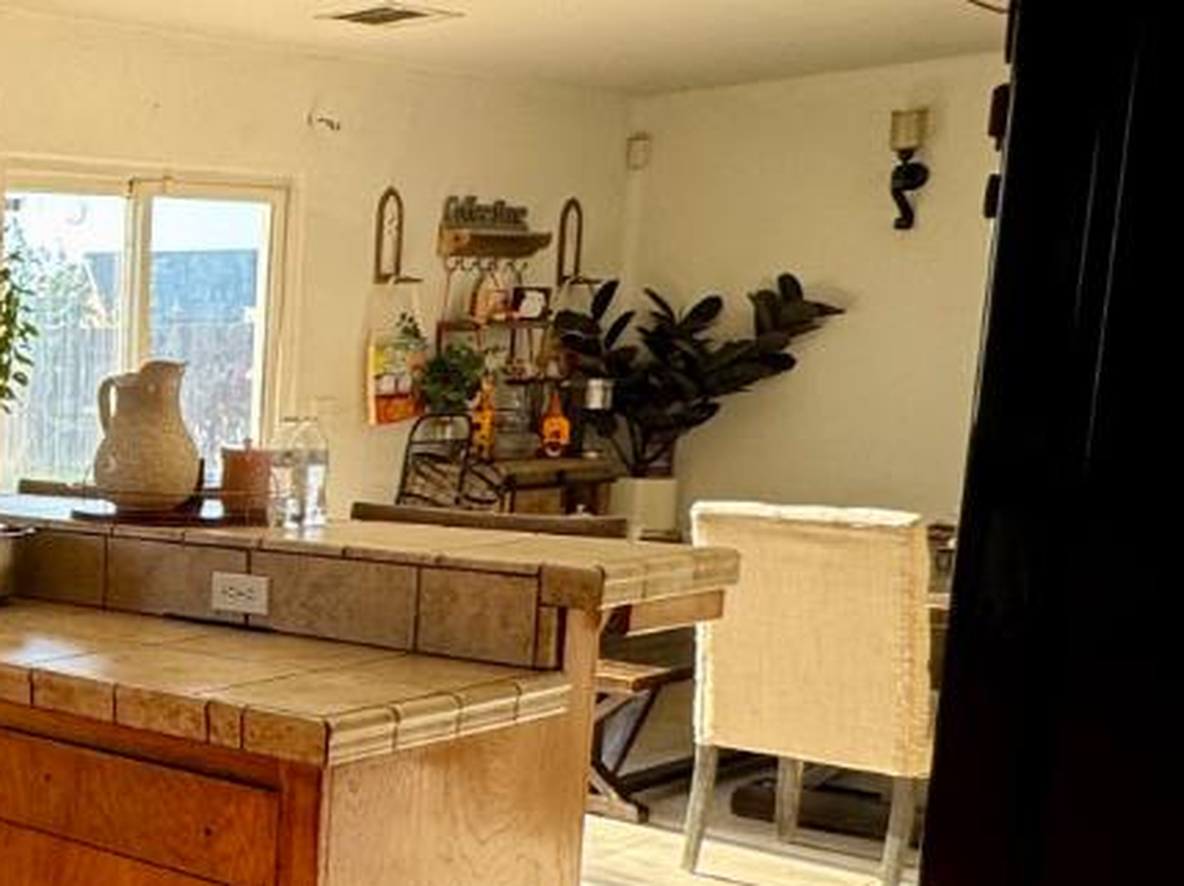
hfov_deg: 28.8
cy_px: 578
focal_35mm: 49
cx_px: -483
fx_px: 1675
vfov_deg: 29.5
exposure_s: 1/99
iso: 50
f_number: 2.2
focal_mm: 2.22
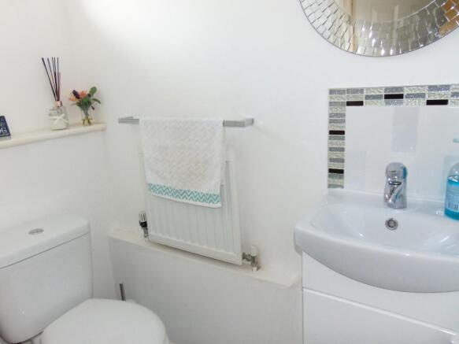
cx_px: 230
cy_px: 172
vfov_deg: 54.9
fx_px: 331
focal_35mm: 25
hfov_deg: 69.4
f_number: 3
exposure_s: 1/30
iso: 200
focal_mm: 4.5
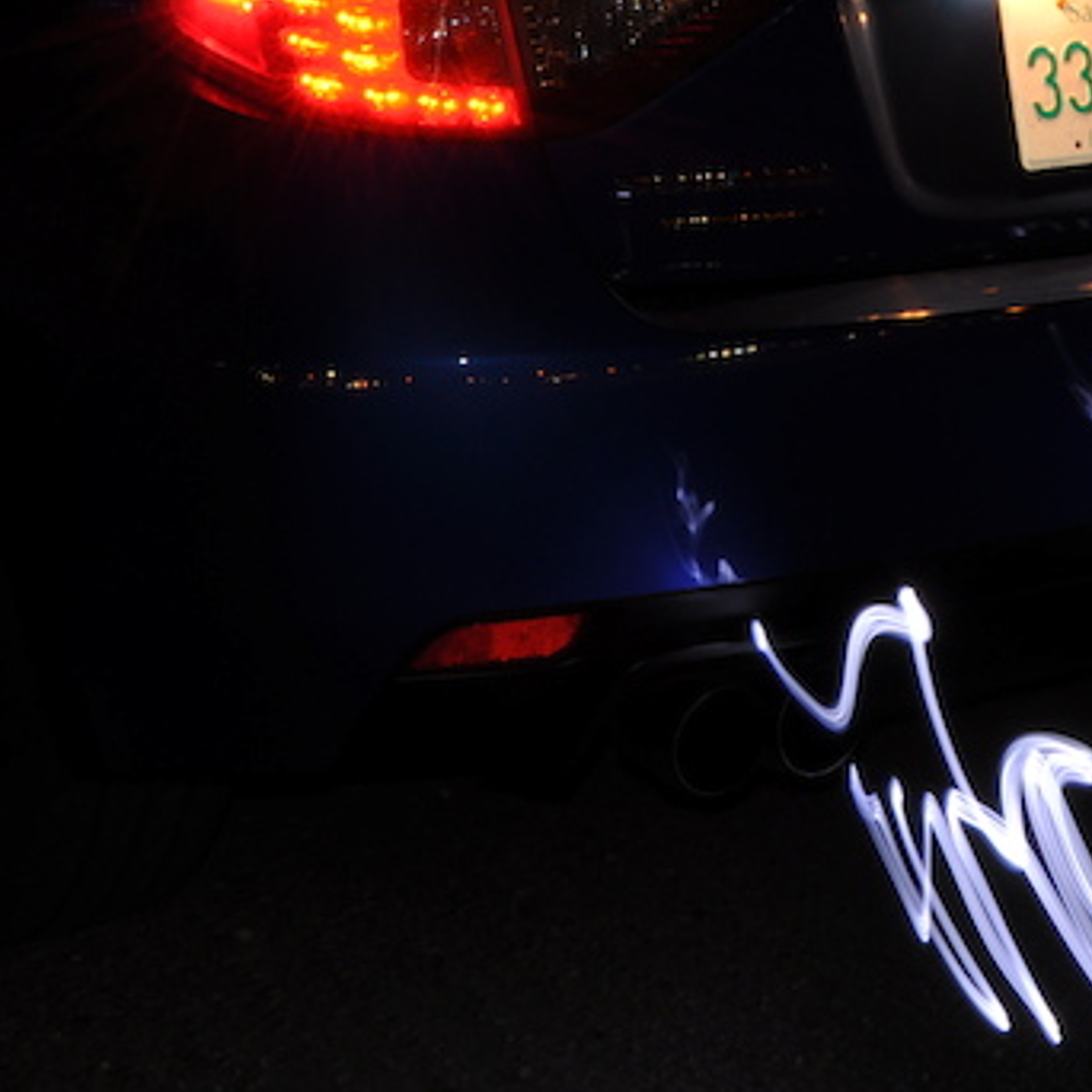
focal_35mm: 95
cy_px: 265
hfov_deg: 17.6
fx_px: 3400
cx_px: 1210
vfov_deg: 18.1
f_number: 25
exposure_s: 34.3
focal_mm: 25
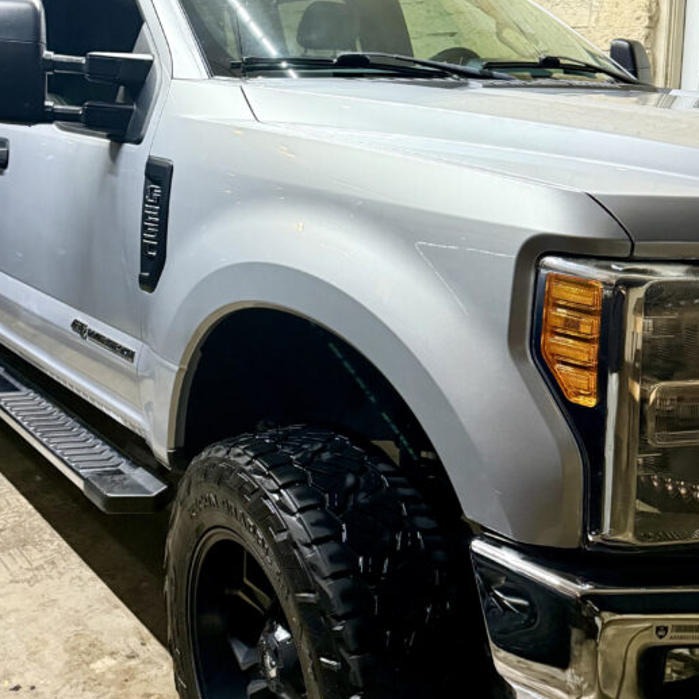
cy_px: 196
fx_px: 960
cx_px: 306
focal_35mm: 42
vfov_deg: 39.2
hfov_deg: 40.0
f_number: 1.78
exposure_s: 1/40
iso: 800
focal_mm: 6.76
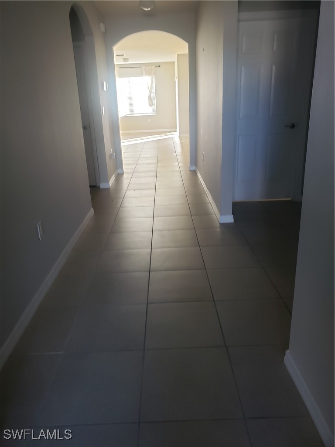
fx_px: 335
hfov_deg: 53.1
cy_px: 224
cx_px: 168
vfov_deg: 67.3
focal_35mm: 26
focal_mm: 4.3
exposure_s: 1/35
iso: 200
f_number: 2.4
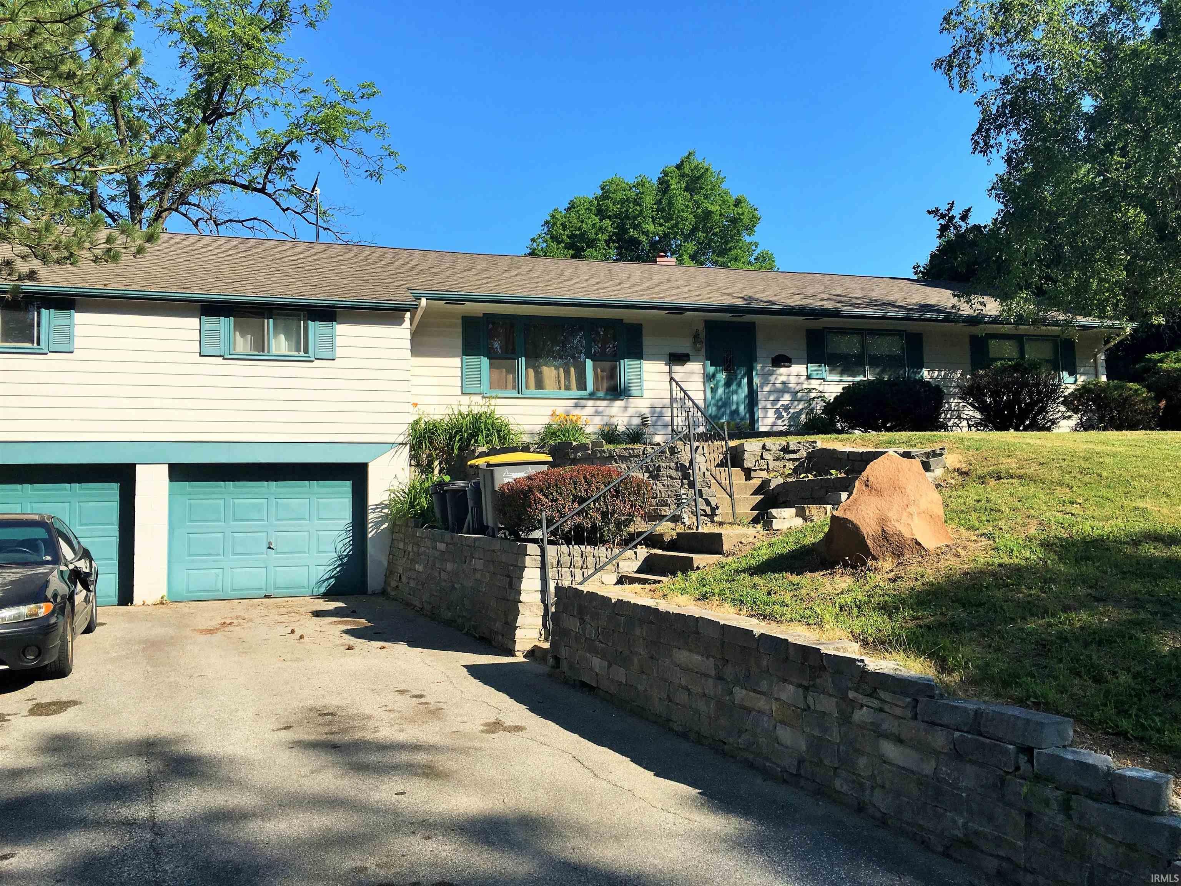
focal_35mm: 29
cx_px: 590
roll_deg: +0.9
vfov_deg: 48.2
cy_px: 443
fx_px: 989
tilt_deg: +5.5
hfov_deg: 61.7
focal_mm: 4.15
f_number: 2.2
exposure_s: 1/1374
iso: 25
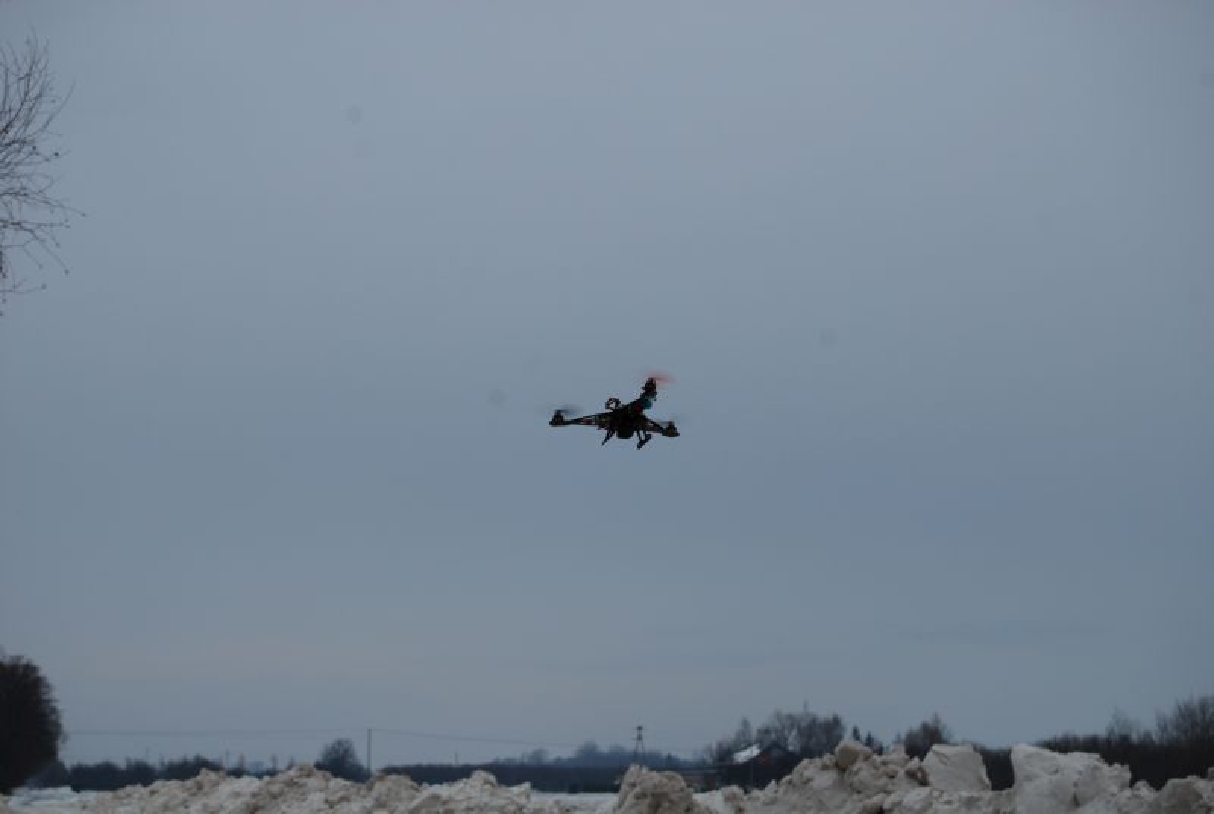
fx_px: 2786
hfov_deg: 24.6
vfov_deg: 16.6
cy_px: 407
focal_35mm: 82
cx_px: 607
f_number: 8
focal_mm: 55
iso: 100
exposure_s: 1/250
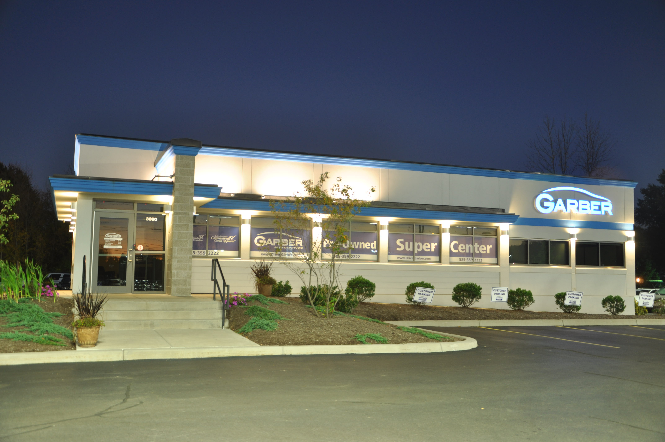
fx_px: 692
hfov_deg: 51.3
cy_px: 221
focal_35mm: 38
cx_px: 332
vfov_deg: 35.4
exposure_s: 1
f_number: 4.5
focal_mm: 25
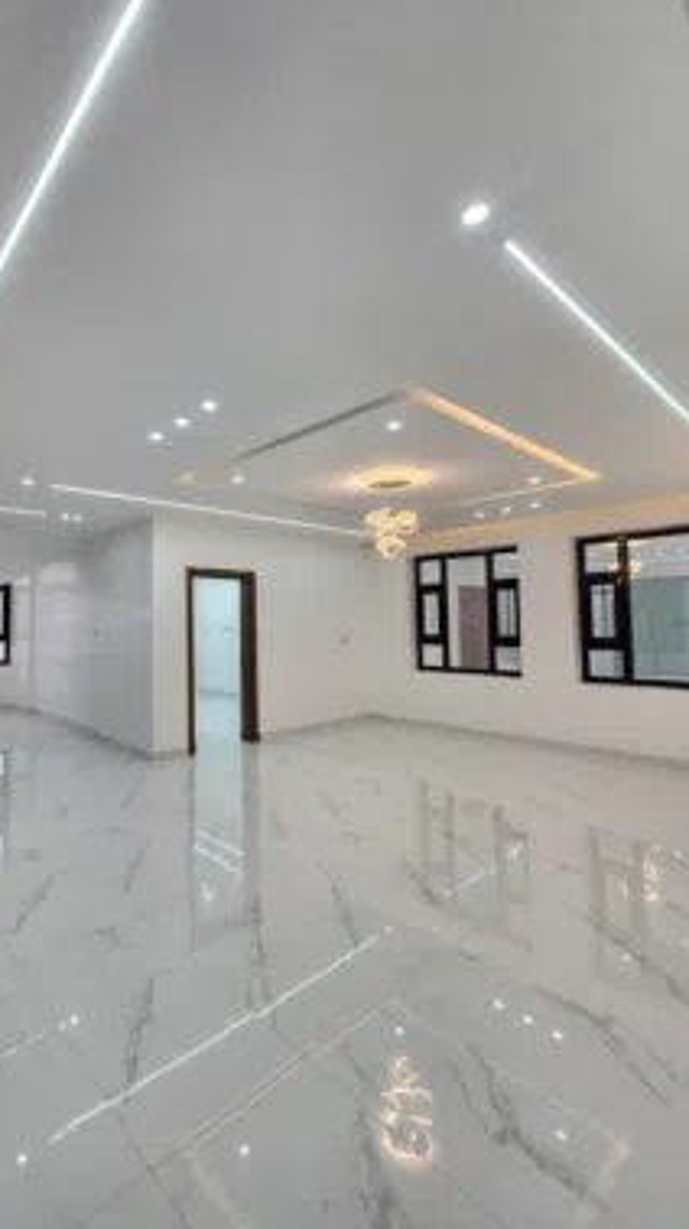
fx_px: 488
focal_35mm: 15
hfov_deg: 68.9
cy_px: 588
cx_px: 244
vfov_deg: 103.0
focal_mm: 2.2
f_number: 2.2
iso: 50
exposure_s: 1/50
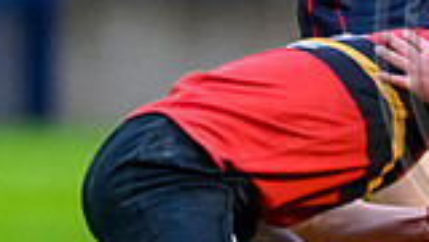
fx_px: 35889
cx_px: 262
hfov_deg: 0.7
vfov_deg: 0.4
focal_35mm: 3155
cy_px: 139
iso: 8000
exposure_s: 1/1250
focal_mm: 560
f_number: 4
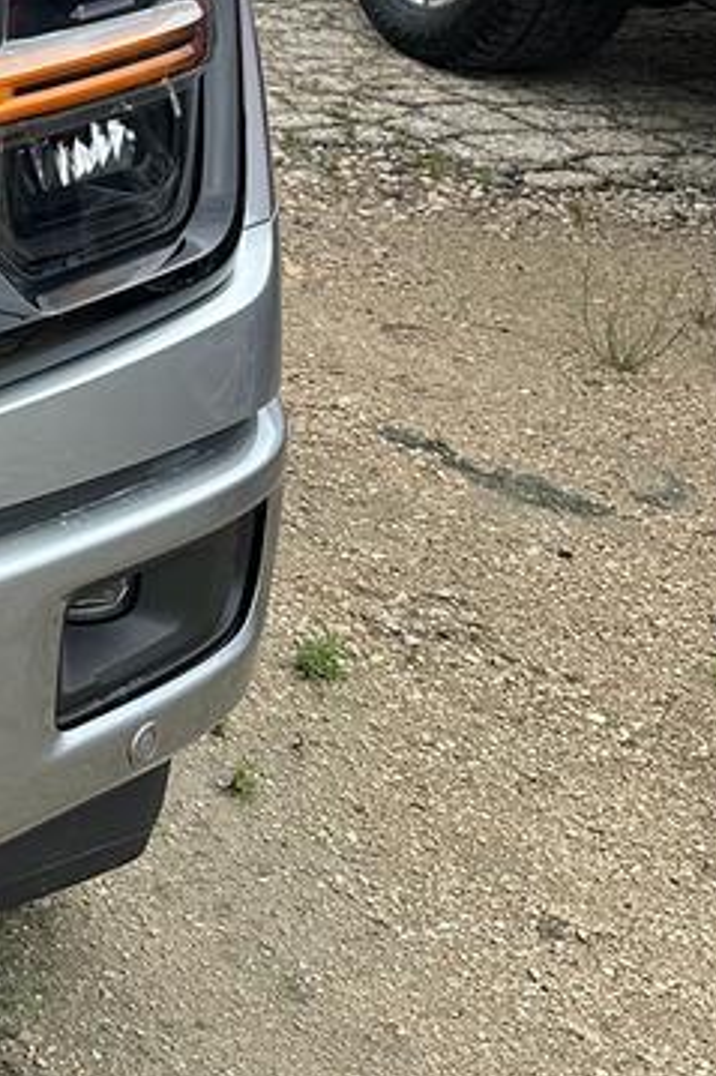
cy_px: -87
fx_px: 2658
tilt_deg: -10.3
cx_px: -1013
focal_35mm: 89
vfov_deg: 21.8
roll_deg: +2.3
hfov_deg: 12.2
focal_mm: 6.86
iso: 80
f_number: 1.78
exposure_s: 1/2660
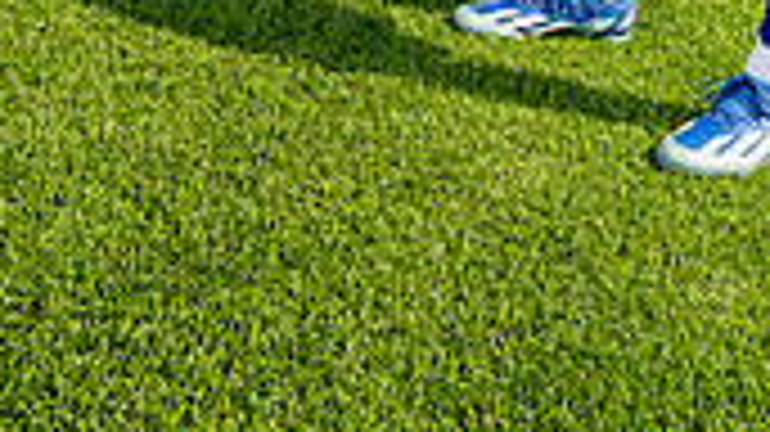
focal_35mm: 66
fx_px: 1347
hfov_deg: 31.2
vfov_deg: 13.7
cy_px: -576
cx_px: 603
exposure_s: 1/125
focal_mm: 24
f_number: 7.1
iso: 50
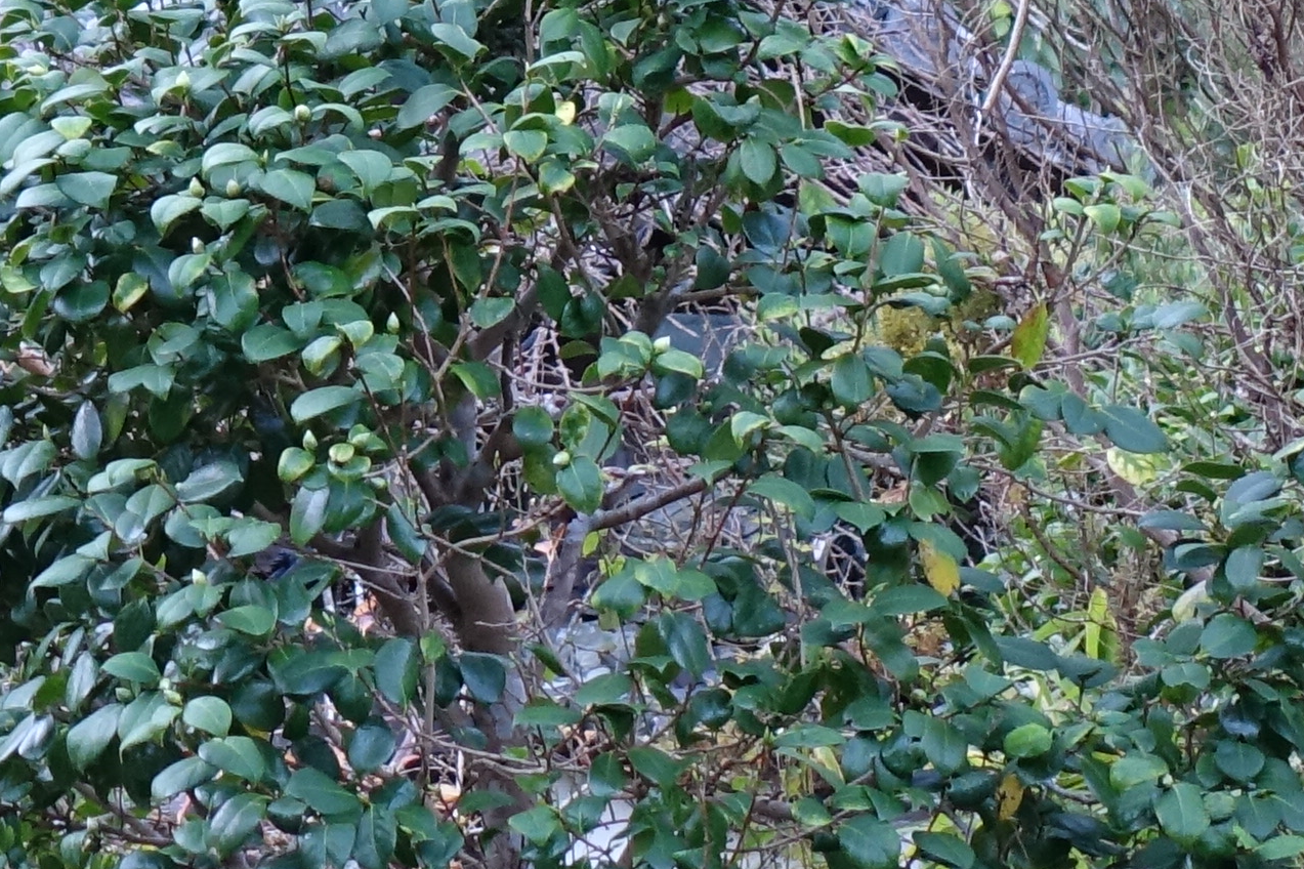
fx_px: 10899
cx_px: -804
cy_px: -217
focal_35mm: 301
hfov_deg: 6.7
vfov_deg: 4.5
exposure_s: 1/80
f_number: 2.8
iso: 400
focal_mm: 25.7
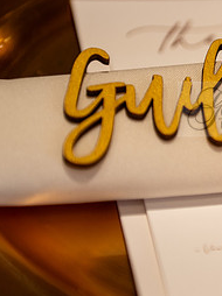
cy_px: 109
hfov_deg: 9.5
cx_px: 279
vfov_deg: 12.8
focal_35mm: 154
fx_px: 1319
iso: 400
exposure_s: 1/160
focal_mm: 70
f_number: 2.8
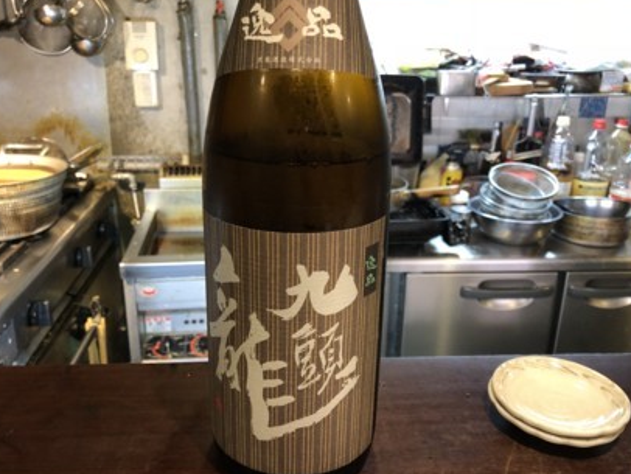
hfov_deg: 58.3
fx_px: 565
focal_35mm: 31
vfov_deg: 45.5
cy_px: 221
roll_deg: -0.2
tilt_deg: -18.5
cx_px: 302
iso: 64
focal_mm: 4
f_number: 1.8
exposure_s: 1/15
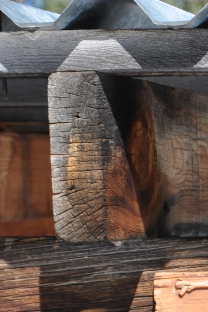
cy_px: 319
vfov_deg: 6.4
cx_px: 389
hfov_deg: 4.2
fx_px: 2774
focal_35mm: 320
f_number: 9
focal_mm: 55
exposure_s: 1/320
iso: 200
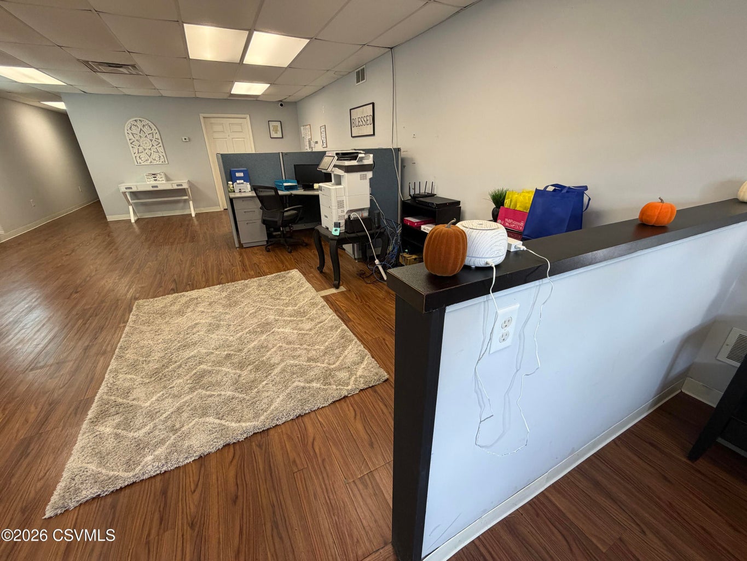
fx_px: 302
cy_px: 280
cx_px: 374
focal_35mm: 14
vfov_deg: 85.7
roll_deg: +2.0
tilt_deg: -23.1
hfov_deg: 102.1
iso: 200
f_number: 2.2
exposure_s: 1/120
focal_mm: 2.22
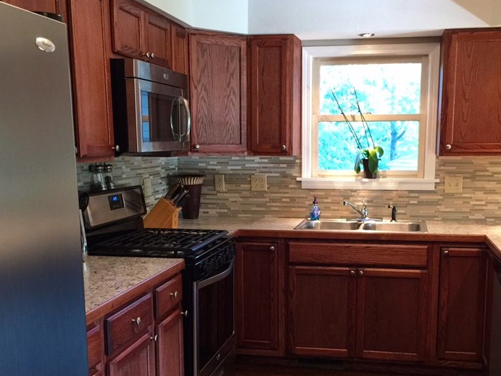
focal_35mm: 43
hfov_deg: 43.7
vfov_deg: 33.3
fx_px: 622
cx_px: 286
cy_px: 250
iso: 100
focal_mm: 4.15
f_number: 2.2
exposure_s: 1/15
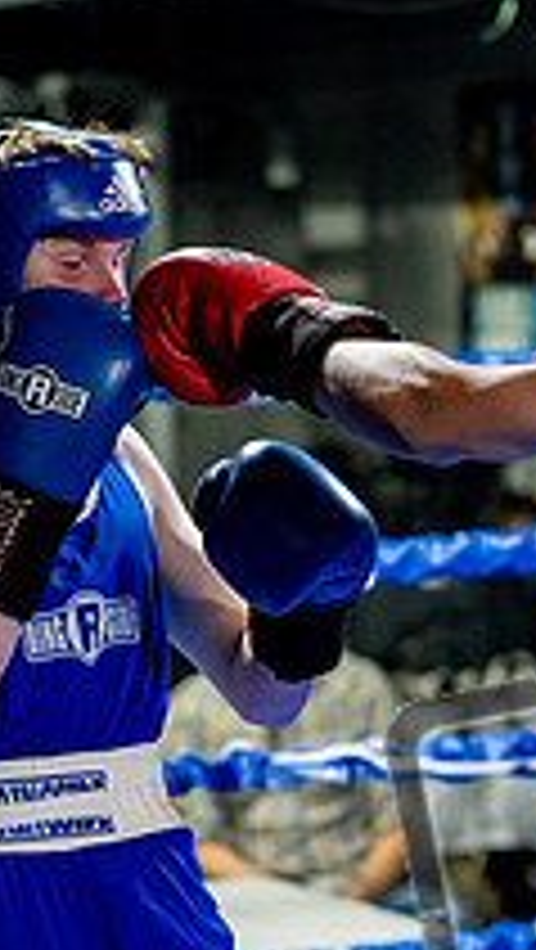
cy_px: 777
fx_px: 4362
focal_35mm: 173
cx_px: 396
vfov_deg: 12.4
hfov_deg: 7.0
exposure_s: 1/1000
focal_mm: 60
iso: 4000
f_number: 2
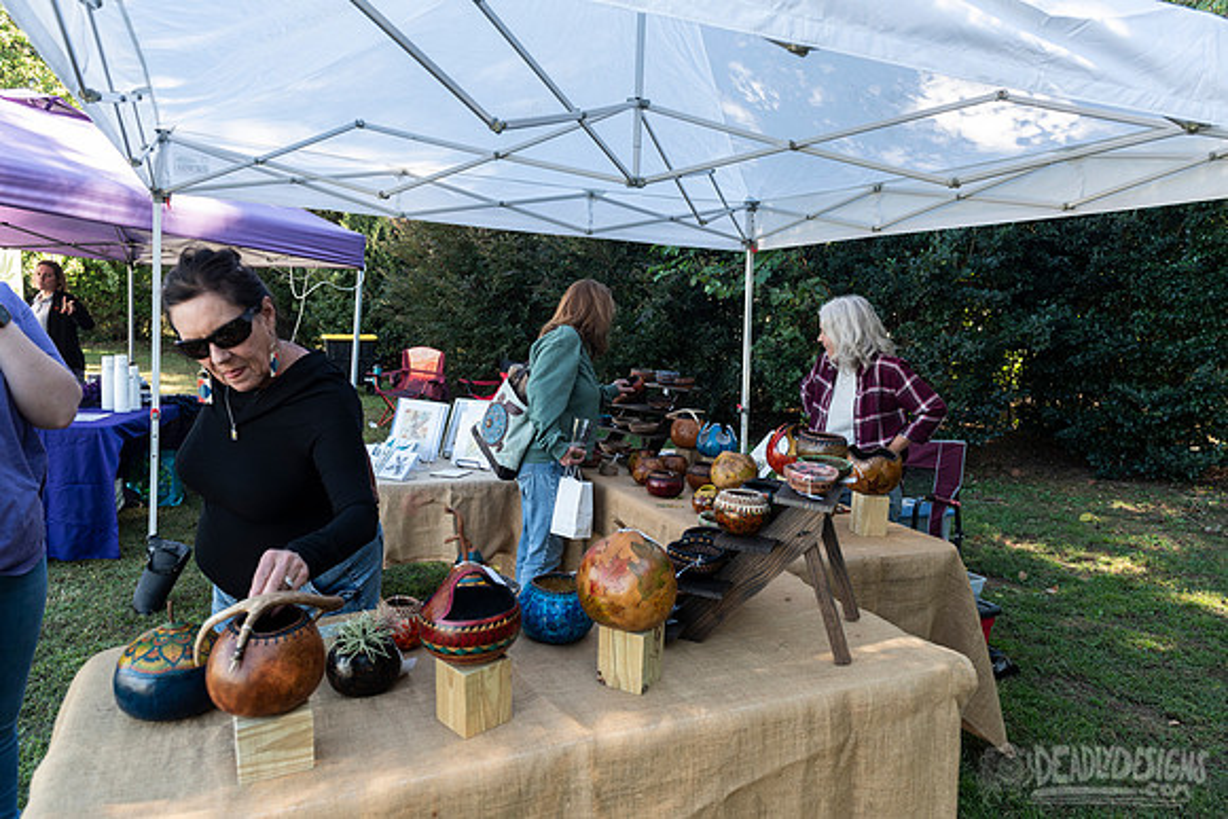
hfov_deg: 73.7
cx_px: 614
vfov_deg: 53.2
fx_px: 819
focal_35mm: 24
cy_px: 410
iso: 200
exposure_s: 1/125
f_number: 4.5
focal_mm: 24
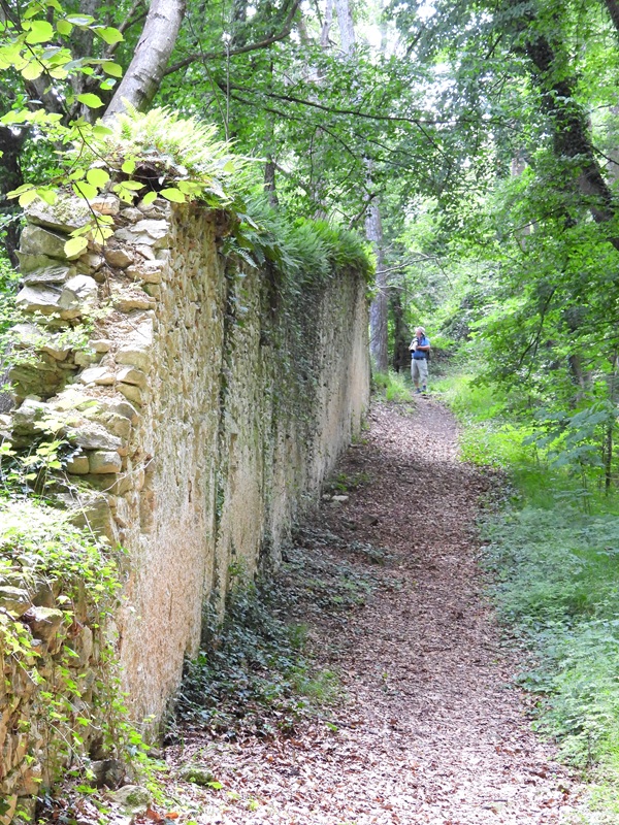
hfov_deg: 17.4
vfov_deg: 23.0
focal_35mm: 85
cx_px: 310
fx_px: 2027
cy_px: 412
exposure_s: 1/60
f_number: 4
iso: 360
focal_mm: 15.2
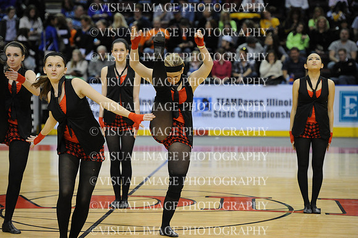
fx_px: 1292
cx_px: 179
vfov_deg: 10.5
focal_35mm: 130
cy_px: 119
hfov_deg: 15.8
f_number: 3.2
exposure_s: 1/640
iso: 5000
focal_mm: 130
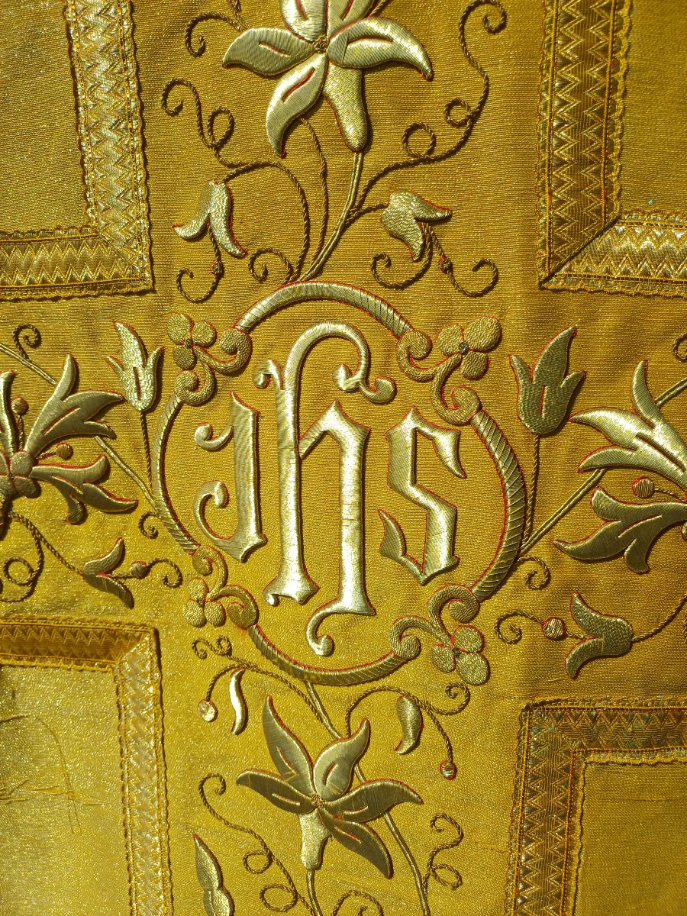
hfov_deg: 54.9
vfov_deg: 69.4
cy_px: 458
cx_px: 344
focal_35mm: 25
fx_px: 662
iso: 50
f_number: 1.8
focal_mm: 4.65
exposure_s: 1/2732
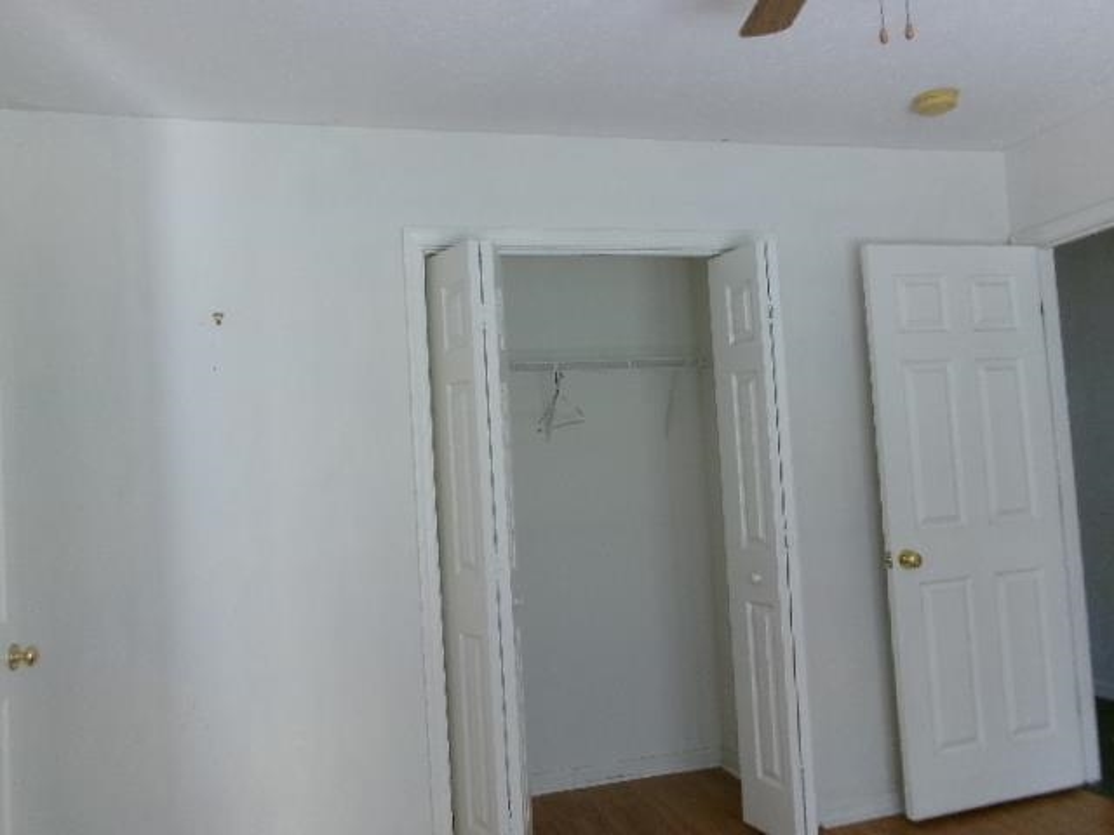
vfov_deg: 49.7
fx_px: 901
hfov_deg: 63.4
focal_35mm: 28
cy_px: 418
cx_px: 557
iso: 186
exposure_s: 1/34
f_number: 3.9
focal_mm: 5.1
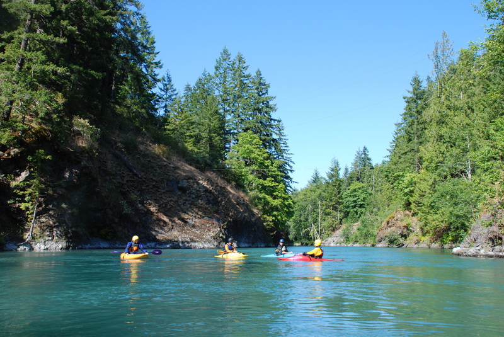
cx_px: 252
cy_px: 168
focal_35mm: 39
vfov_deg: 34.3
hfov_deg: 49.5
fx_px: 546
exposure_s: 1/160
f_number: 6.3
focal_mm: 26
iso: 125
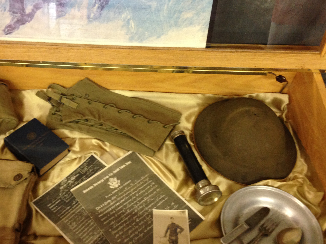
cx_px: 132
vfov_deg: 36.0
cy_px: 123
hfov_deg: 46.6
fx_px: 377
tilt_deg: -49.7
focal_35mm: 40
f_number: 2.4
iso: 200
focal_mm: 4.12
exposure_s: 1/20
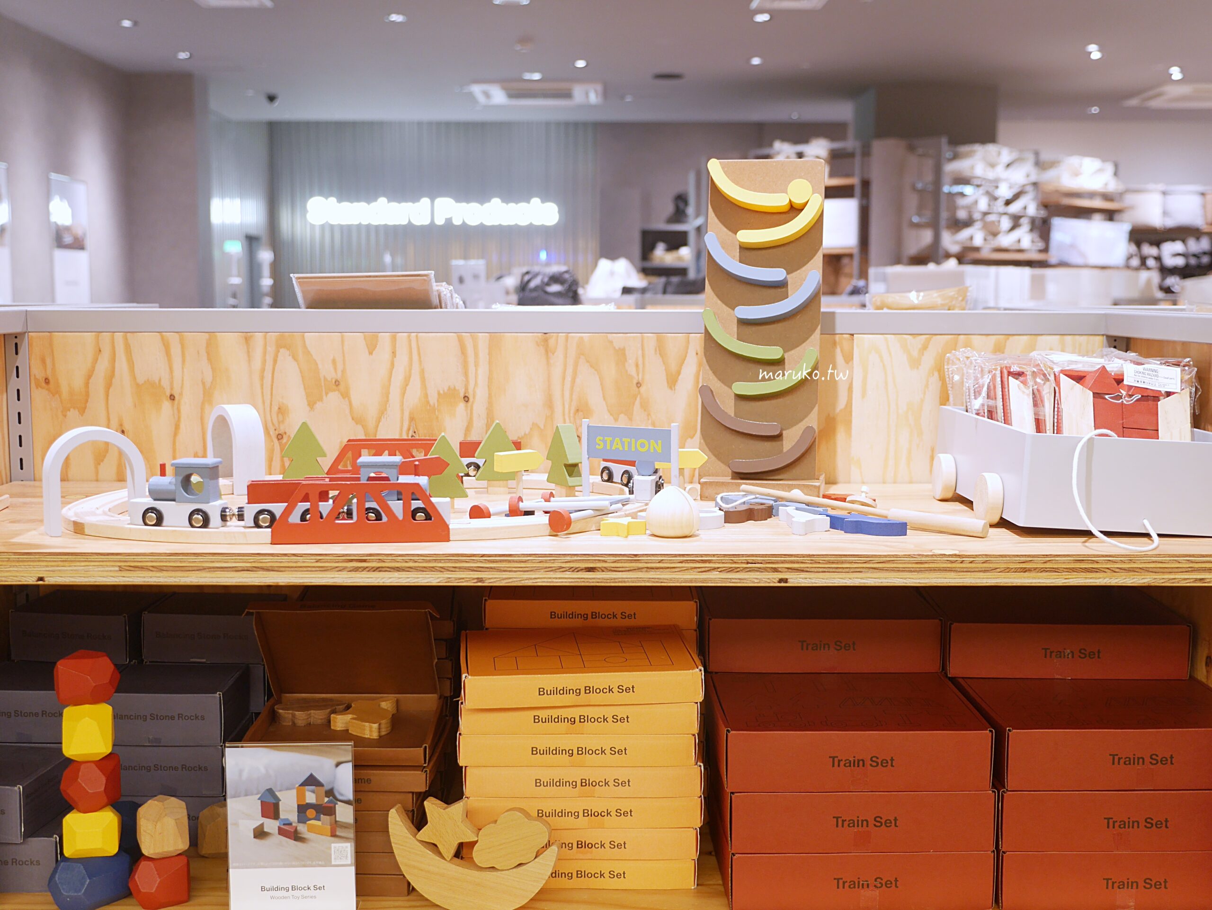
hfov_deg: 44.8
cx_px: 606
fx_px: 1471
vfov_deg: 34.4
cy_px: 455
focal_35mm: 42
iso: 400
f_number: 2.8
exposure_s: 1/60
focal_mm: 21
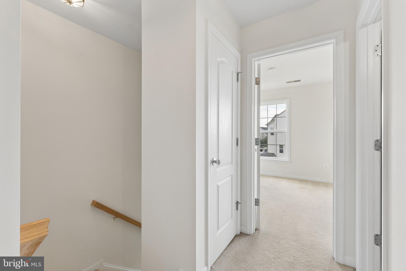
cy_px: 136
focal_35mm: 15
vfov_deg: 76.2
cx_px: 203
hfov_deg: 99.3
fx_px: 173
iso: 1250
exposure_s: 1/160
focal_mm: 15.3
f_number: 7.1
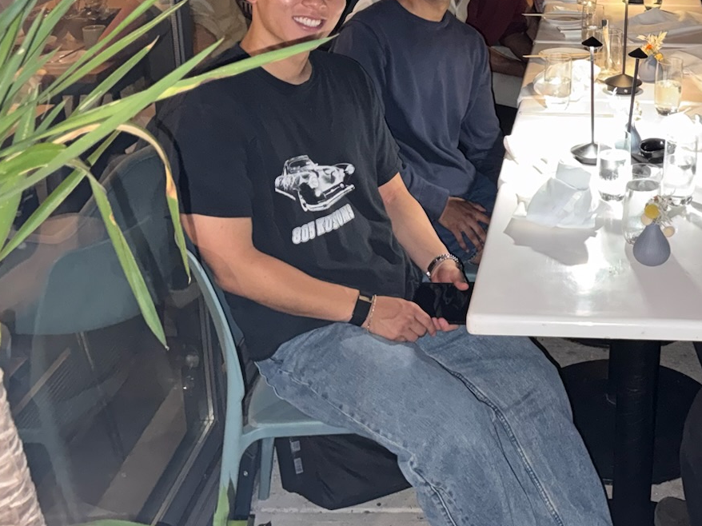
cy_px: 39
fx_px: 1135
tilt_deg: -15.0
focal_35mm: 56
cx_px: 616
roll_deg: -0.3
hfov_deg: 32.8
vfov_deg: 25.2
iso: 400
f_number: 1.78
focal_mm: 6.76
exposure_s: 1/12
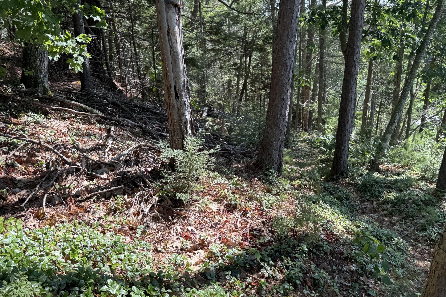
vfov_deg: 41.0
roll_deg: +1.8
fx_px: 396
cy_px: 173
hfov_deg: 58.2
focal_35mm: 32
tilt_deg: -16.5
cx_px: 268
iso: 80
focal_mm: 6.76
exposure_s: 1/757
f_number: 1.78
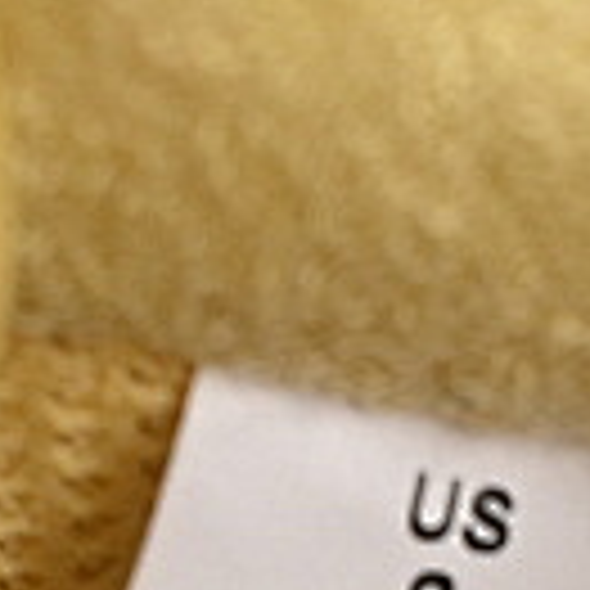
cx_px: 761
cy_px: 1365
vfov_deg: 3.3
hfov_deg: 3.3
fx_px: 10143
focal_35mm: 526
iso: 160
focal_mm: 50
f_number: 7.1
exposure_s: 1/80
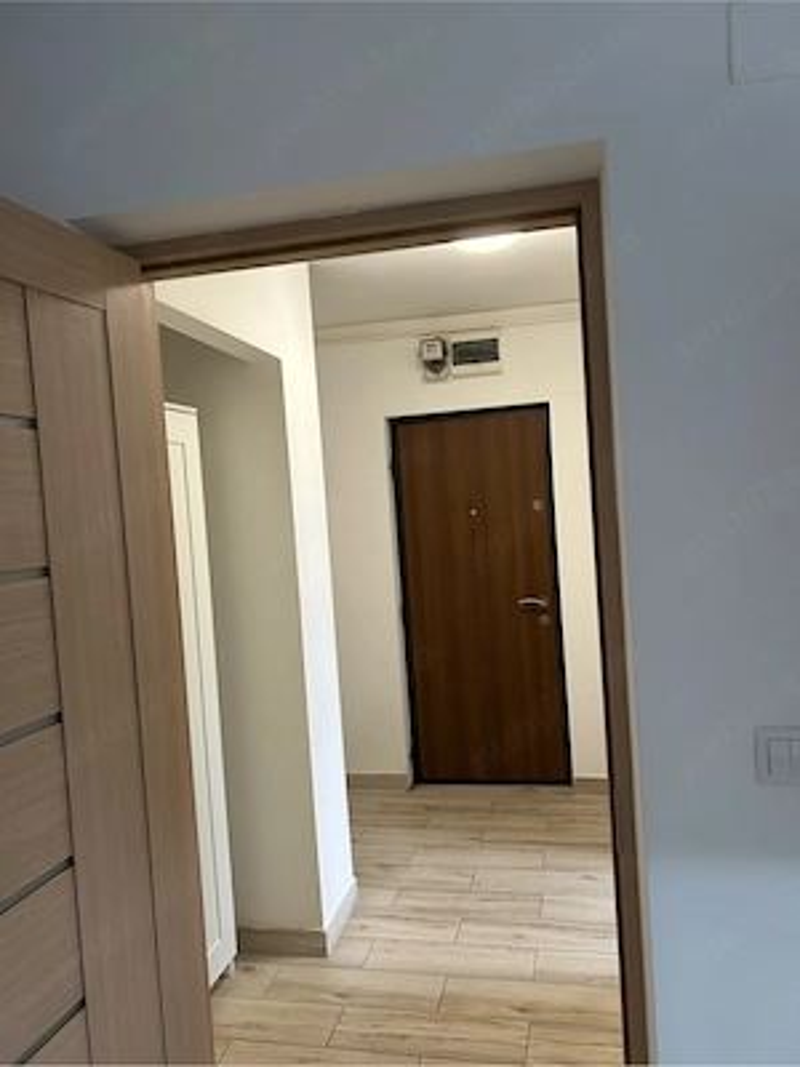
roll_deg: +4.7
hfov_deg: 53.1
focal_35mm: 26
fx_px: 801
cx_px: 400
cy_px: 534
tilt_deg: -3.1
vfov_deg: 67.3
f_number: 1.5
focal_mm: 5.7
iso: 125
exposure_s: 1/66
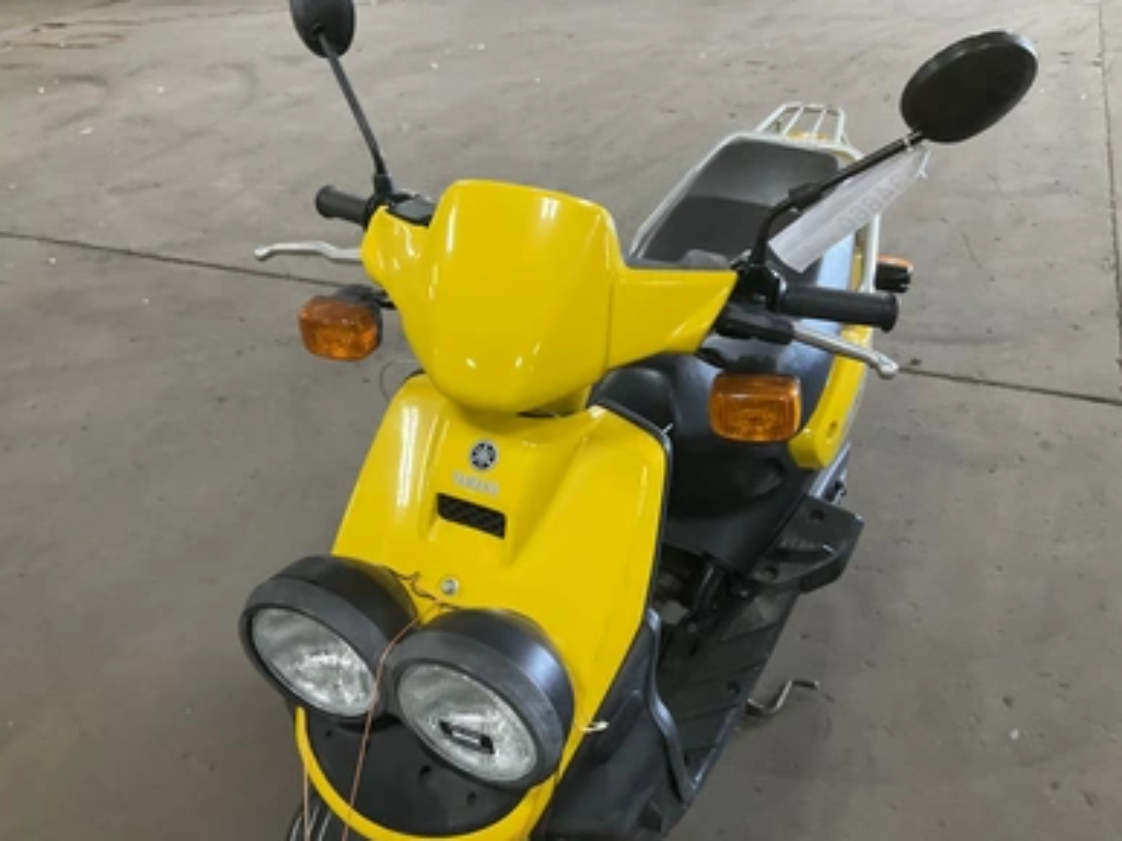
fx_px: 972
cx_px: 568
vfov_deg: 46.8
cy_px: 418
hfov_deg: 60.0
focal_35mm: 30
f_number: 1.8
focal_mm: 3
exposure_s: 1/60
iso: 160
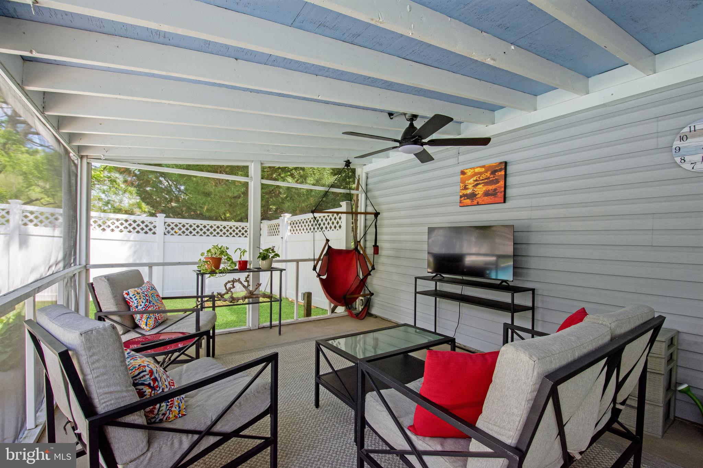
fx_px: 293
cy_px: 234
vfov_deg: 77.3
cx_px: 352
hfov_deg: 100.4
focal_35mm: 15
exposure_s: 1/320
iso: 1250
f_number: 8
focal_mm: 10
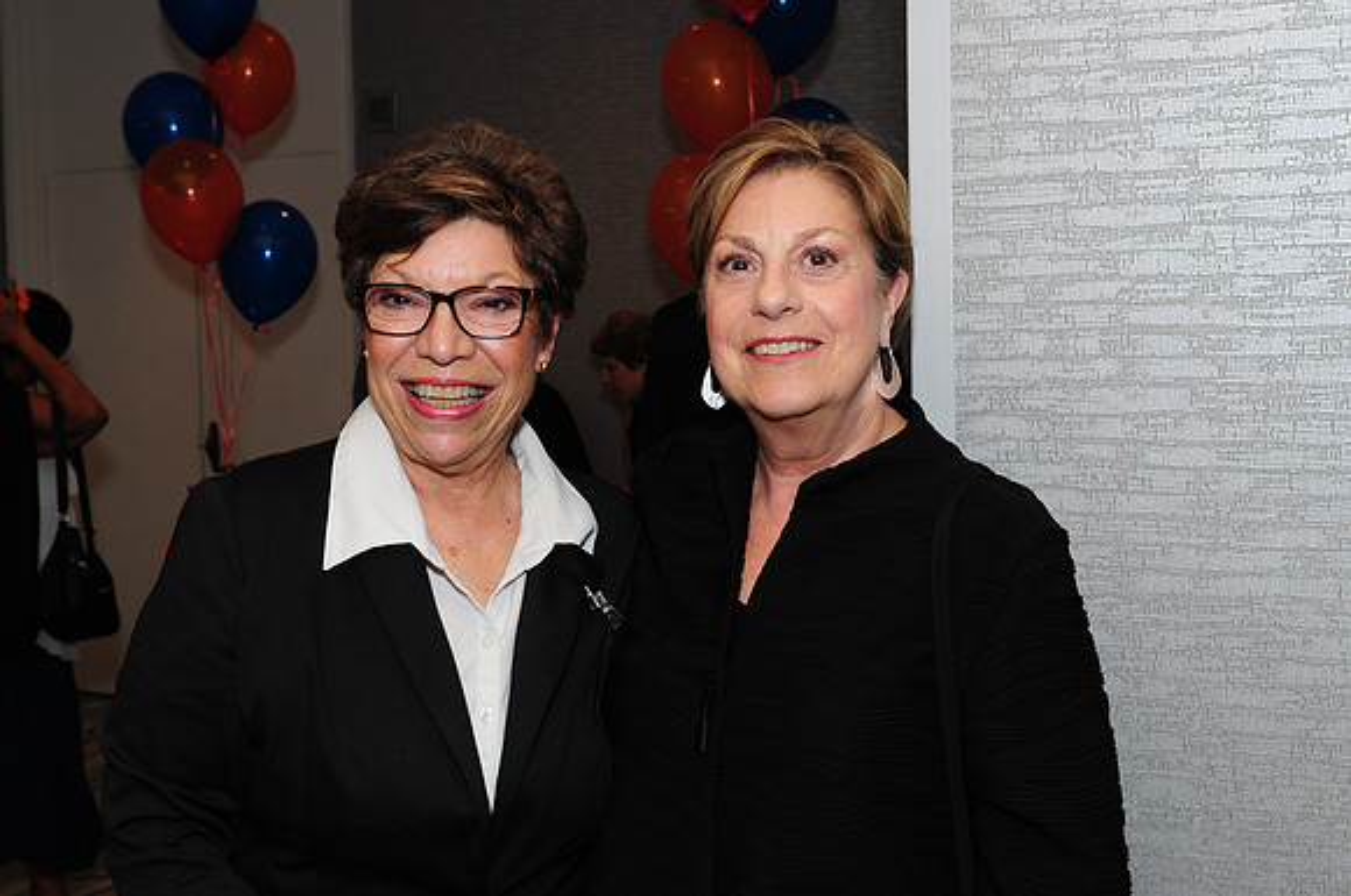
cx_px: 676
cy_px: 448
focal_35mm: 48
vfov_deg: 28.0
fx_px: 1799
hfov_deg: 41.2
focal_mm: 32
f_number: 5
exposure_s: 1/60
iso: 500
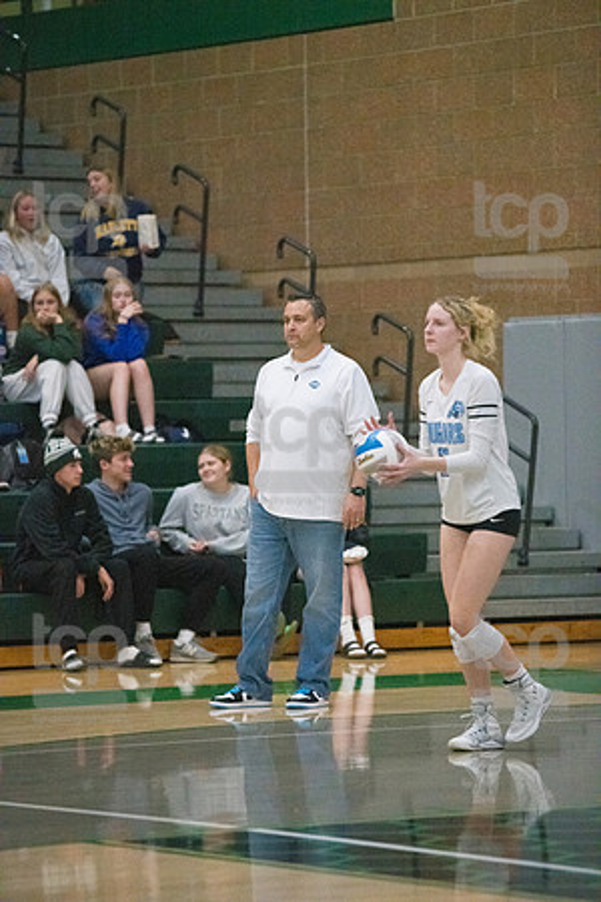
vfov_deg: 11.1
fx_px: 4632
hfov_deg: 7.4
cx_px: 300
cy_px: 451
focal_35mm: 185
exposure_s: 1/1600
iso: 8000
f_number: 3.2
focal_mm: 185
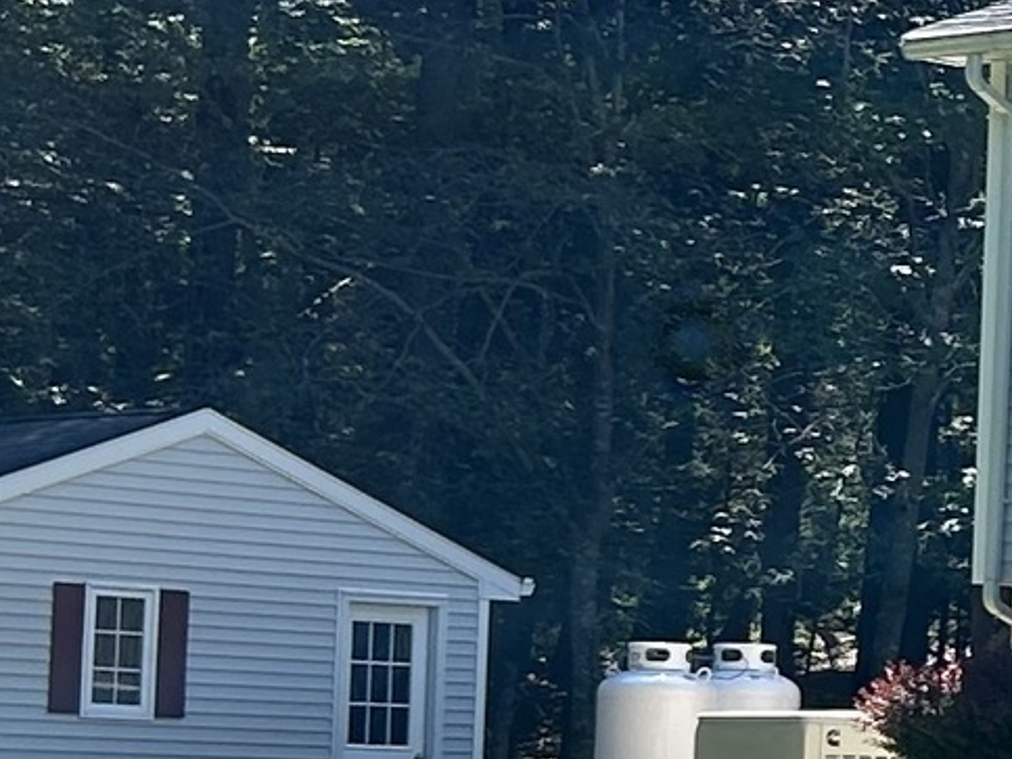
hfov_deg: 10.8
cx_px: 2078
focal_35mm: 165
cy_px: 521
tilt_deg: +4.2
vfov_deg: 9.0
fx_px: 4824
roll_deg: -1.3
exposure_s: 1/1531
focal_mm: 5.7
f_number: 1.5
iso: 50
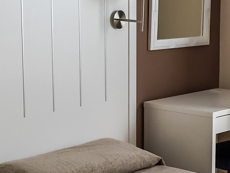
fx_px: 744
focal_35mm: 112
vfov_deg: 13.2
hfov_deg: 17.5
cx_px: 166
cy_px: 109
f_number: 2.2
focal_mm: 4.15
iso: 50
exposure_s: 1/100
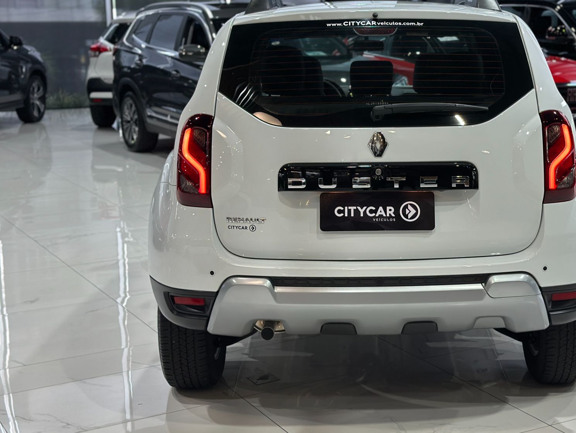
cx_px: 372
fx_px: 1032
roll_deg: +0.2
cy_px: 186
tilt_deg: -10.3
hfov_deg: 31.0
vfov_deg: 23.6
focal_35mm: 62
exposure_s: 1/120
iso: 125
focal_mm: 6.86
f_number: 1.78
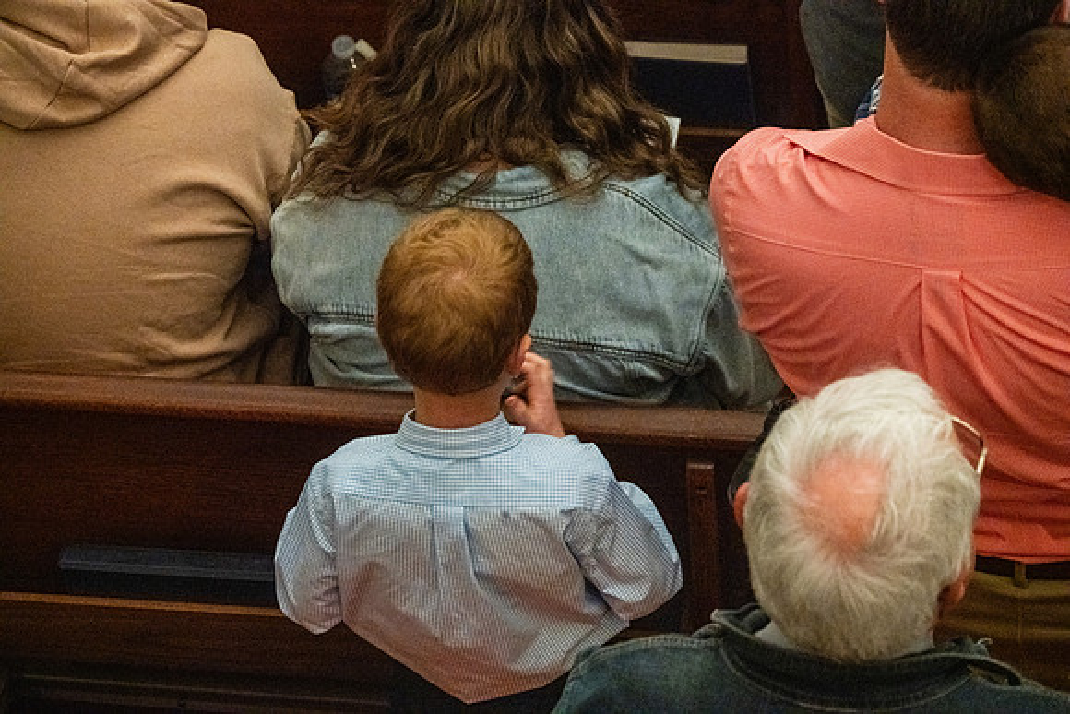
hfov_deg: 10.3
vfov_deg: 6.9
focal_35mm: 200
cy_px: 357
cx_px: 535
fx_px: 5946
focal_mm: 200
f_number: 9
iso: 5000
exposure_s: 1/60
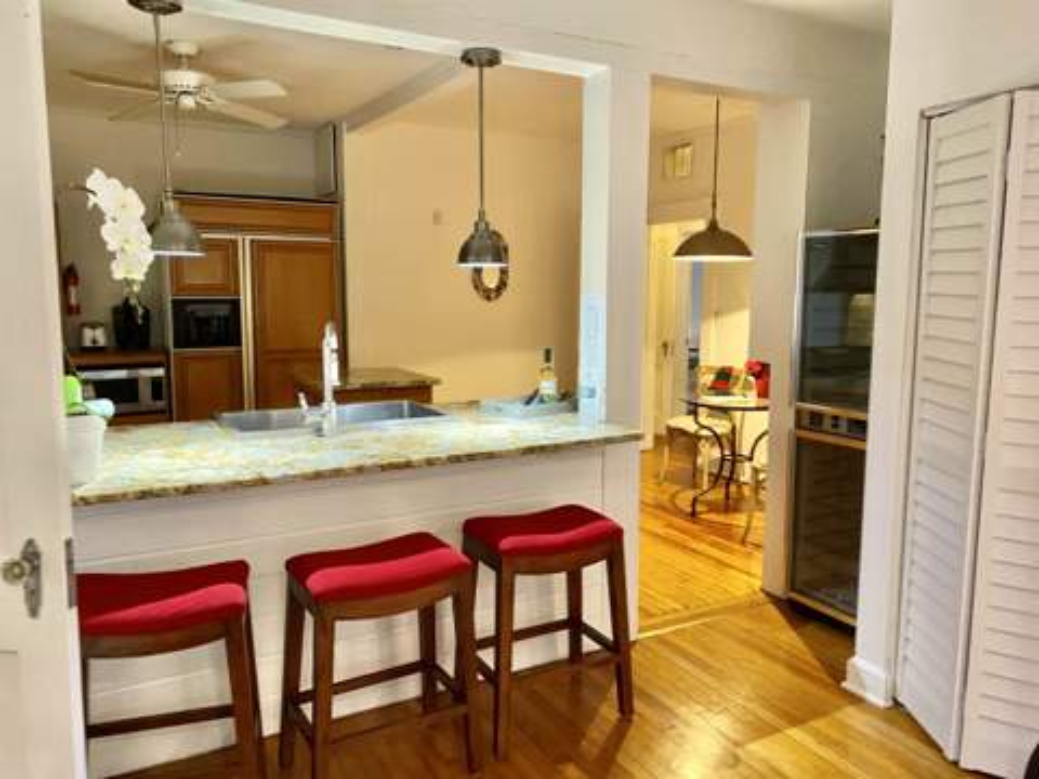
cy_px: 390
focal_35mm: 26
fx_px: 780
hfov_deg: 67.3
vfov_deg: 53.1
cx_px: 520
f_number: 1.8
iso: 500
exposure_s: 1/40
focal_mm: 4.25
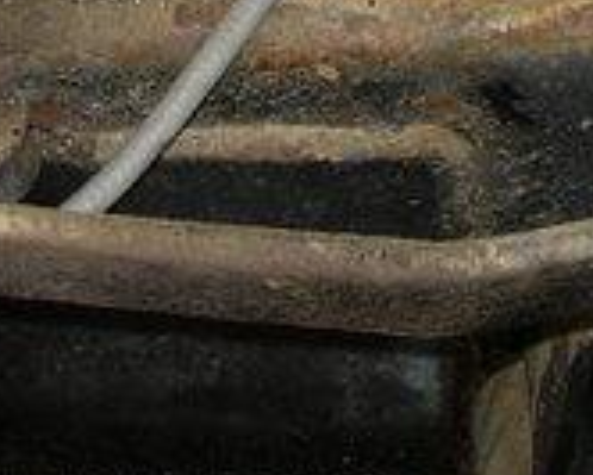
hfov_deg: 10.7
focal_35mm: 179
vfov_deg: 8.2
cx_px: 572
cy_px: -464
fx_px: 3143
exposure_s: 1/64
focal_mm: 7.8
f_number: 2.8
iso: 79
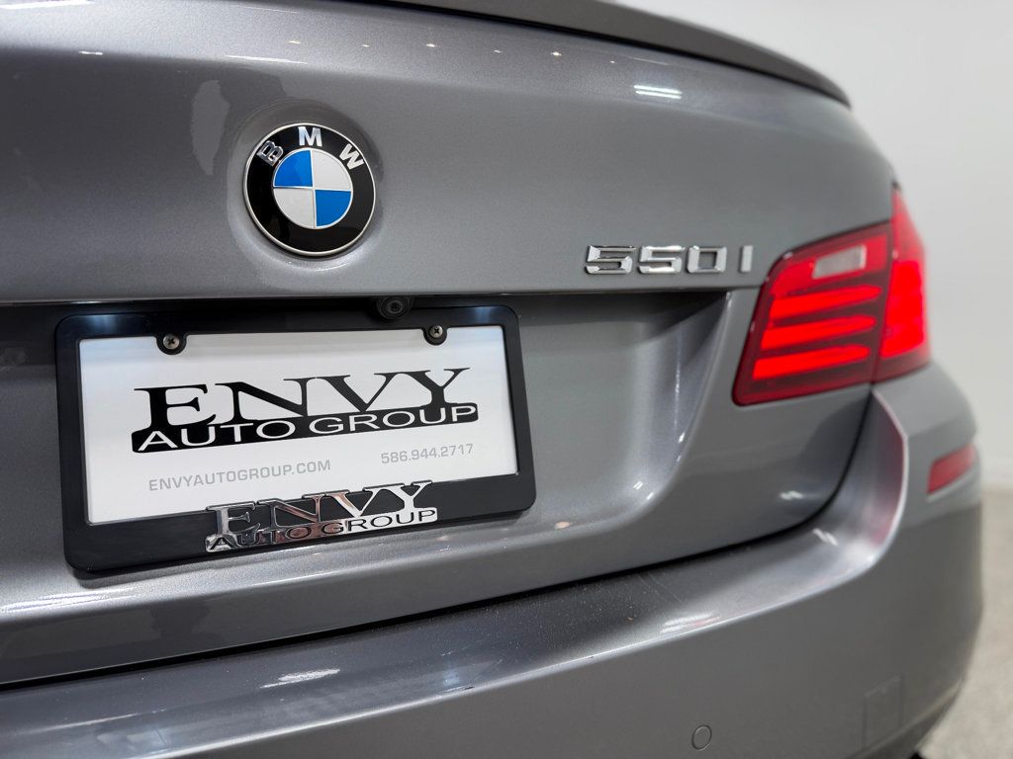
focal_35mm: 24
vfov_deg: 56.8
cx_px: 506
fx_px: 702
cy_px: 380
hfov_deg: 71.6
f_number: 1.78
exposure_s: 1/138
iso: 64
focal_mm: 6.76
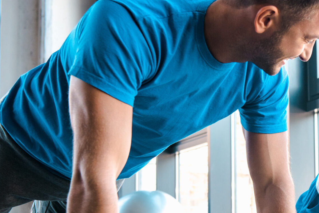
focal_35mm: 86
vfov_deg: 15.8
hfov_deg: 22.8
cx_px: 310
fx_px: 762
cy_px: 168
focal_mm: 38
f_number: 4
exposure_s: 1/160
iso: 400
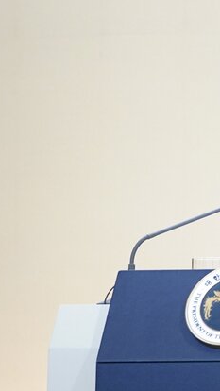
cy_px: 32
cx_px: 654
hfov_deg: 2.7
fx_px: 4665
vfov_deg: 4.8
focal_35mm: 450
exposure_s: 1/400
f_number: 3.5
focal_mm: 127
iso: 2500
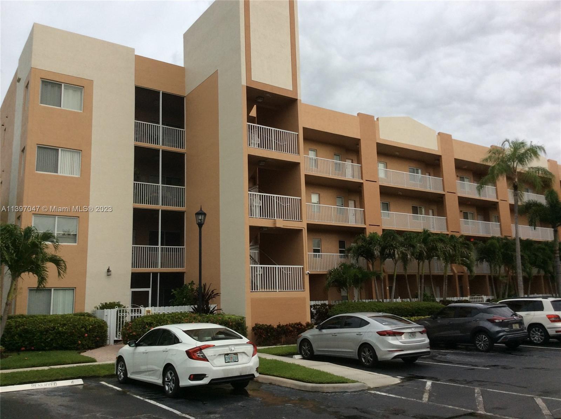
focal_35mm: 32
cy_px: 210
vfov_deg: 44.0
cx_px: 280
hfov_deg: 56.9
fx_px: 518
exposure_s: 1/134
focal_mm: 3.3
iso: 32
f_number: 2.4
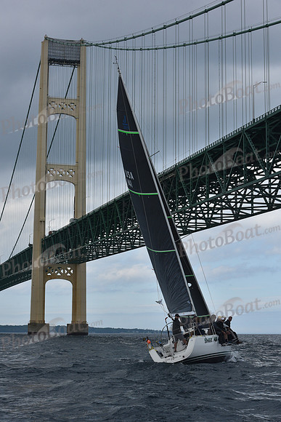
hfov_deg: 19.5
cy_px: 211
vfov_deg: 28.8
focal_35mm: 70
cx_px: 140
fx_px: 819
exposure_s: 1/800
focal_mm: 70
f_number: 10
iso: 400
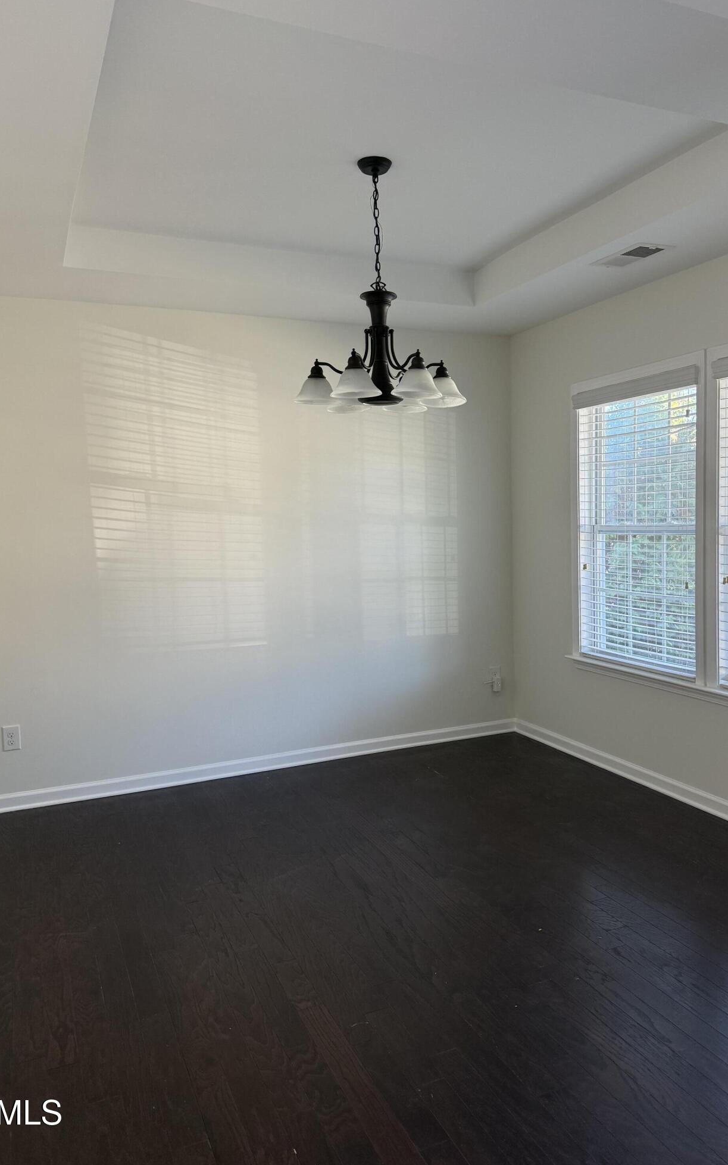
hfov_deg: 47.5
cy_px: 572
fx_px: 825
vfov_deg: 70.4
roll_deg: +0.9
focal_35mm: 26
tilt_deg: -3.2
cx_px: 414
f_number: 1.78
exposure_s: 1/121
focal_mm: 6.76
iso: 200
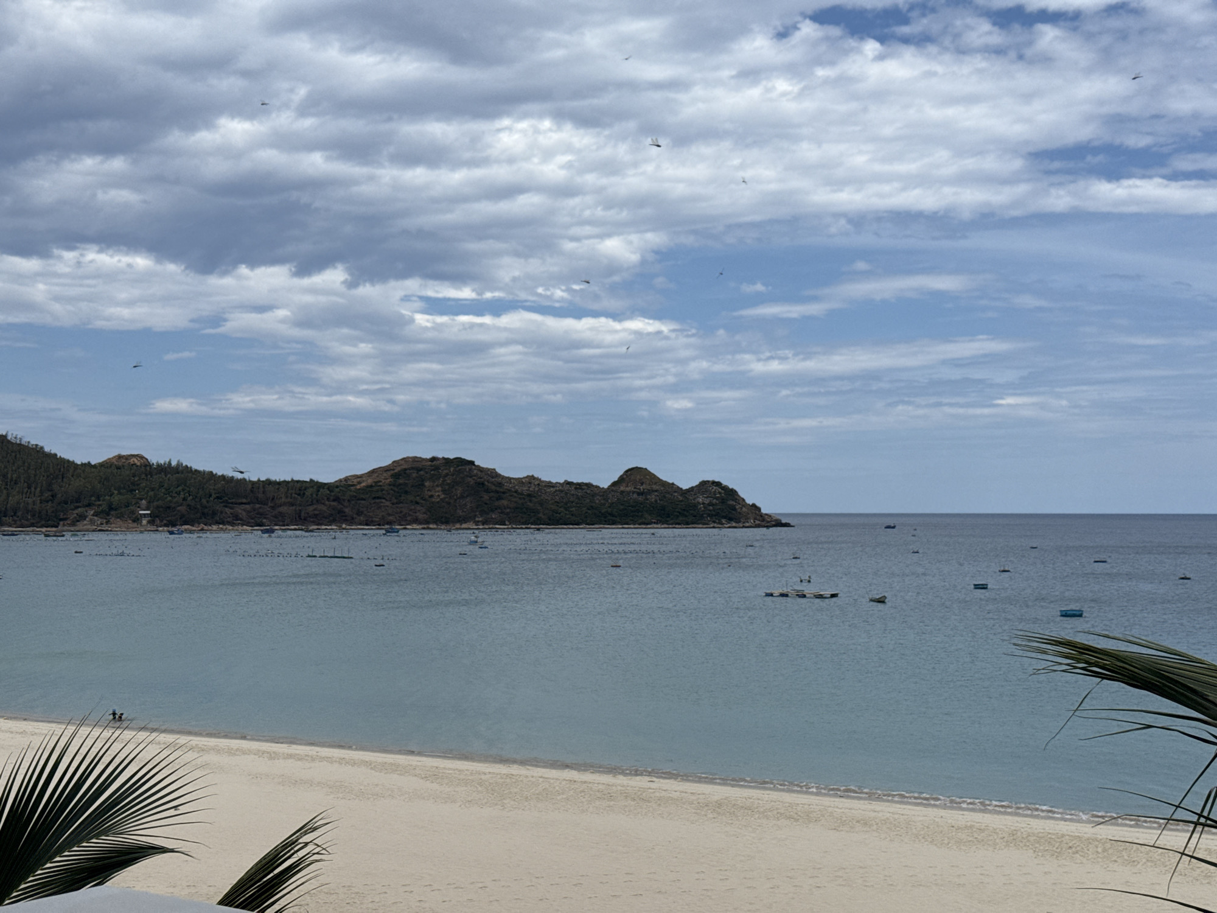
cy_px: 456
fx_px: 1688
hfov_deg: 39.7
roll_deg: -0.2
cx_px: 608
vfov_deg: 30.3
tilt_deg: +1.9
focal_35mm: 48
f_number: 1.78
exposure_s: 1/9901
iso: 64
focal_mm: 6.76
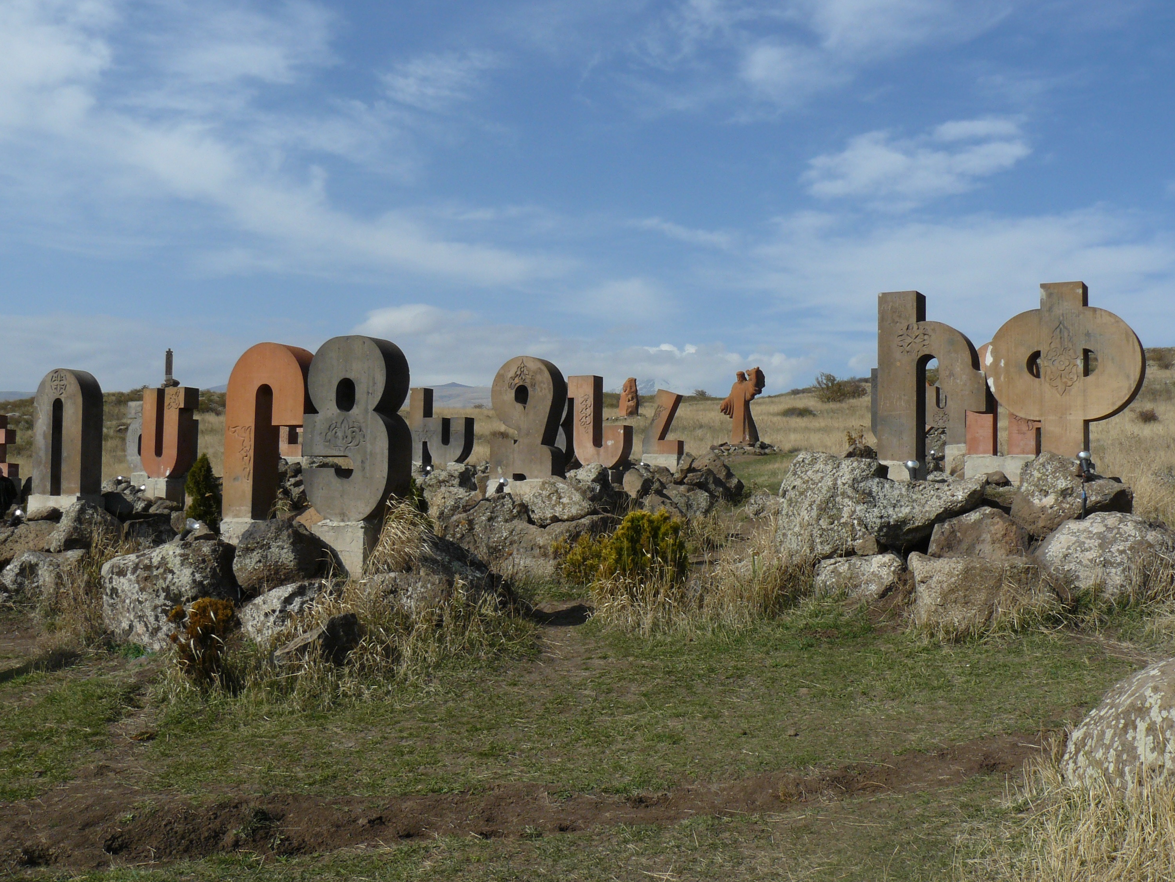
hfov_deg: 50.1
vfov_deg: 38.7
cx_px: 578
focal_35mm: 37
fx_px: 1256
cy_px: 438
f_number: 7.1
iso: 100
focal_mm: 6
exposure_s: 1/400
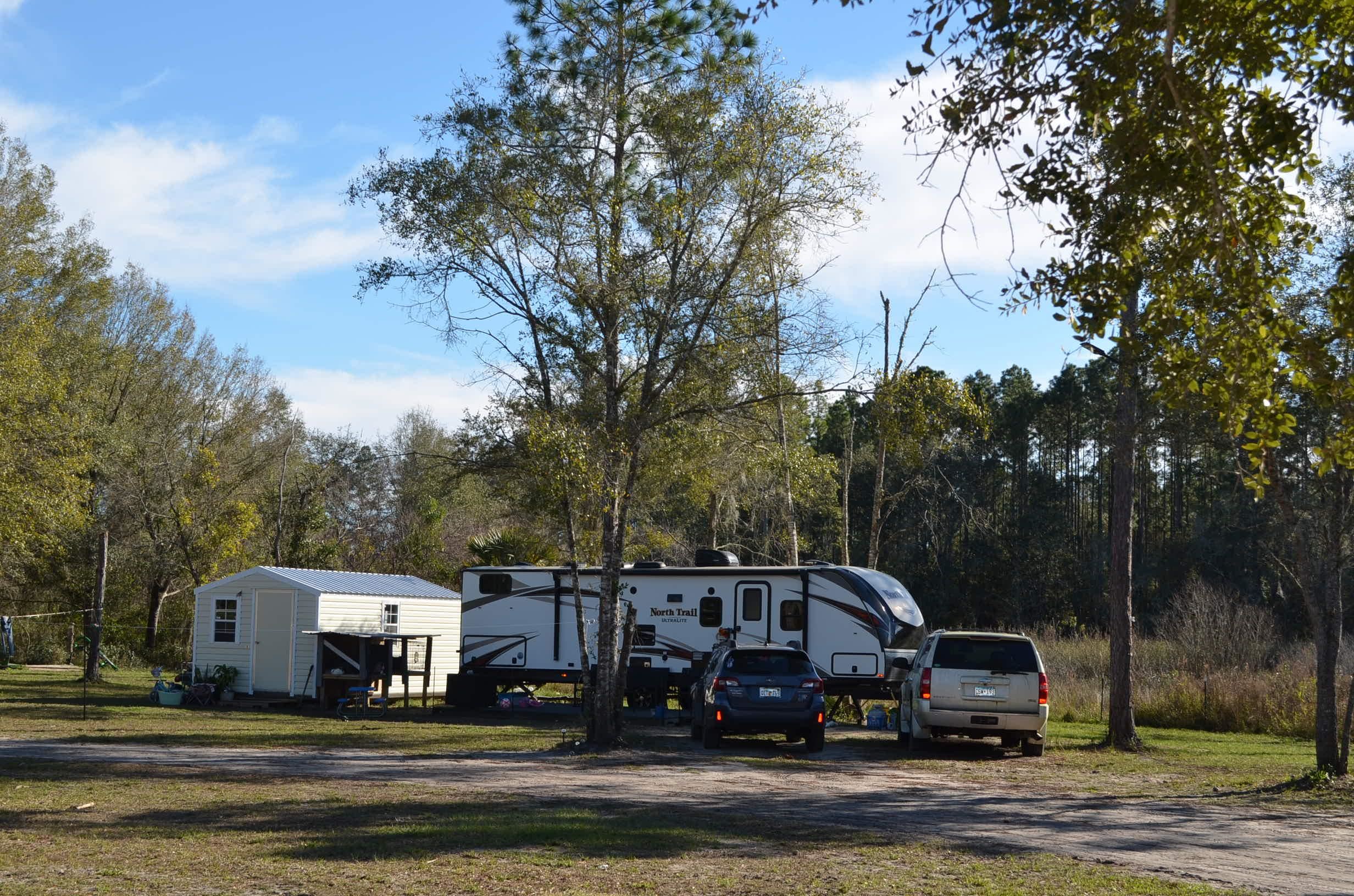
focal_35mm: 52
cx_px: 677
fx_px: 1970
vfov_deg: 25.6
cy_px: 448
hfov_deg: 37.9
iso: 100
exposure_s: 1/200
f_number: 9
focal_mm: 35
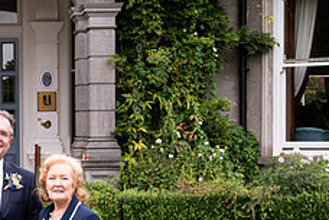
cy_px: 211
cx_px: -19
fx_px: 1279
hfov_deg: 14.4
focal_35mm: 140
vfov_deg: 9.7
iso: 320
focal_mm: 55
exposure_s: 1/200
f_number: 5.6
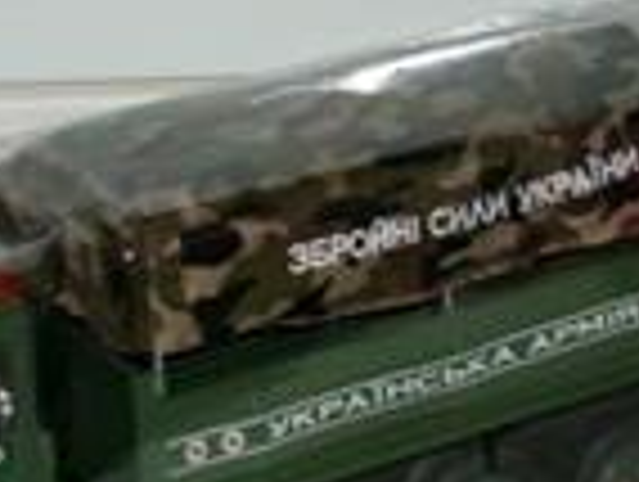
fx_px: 3439
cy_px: 351
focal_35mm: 186
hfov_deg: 10.6
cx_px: 396
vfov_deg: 8.0
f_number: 3.7
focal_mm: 10.5
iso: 100
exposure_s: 1/60
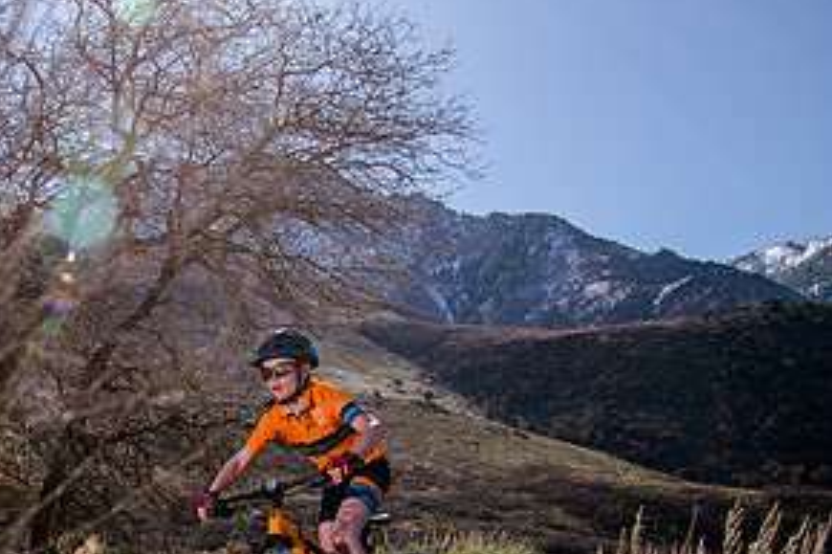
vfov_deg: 23.6
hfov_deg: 32.8
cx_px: 3
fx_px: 1293
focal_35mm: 56
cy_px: 489
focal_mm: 28
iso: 160
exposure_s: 1/640
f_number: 6.3
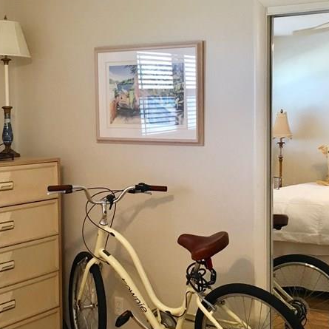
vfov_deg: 29.1
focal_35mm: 59
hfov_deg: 29.1
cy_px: 154
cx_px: 180
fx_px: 634
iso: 80
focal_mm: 4.15
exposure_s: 1/30
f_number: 2.2
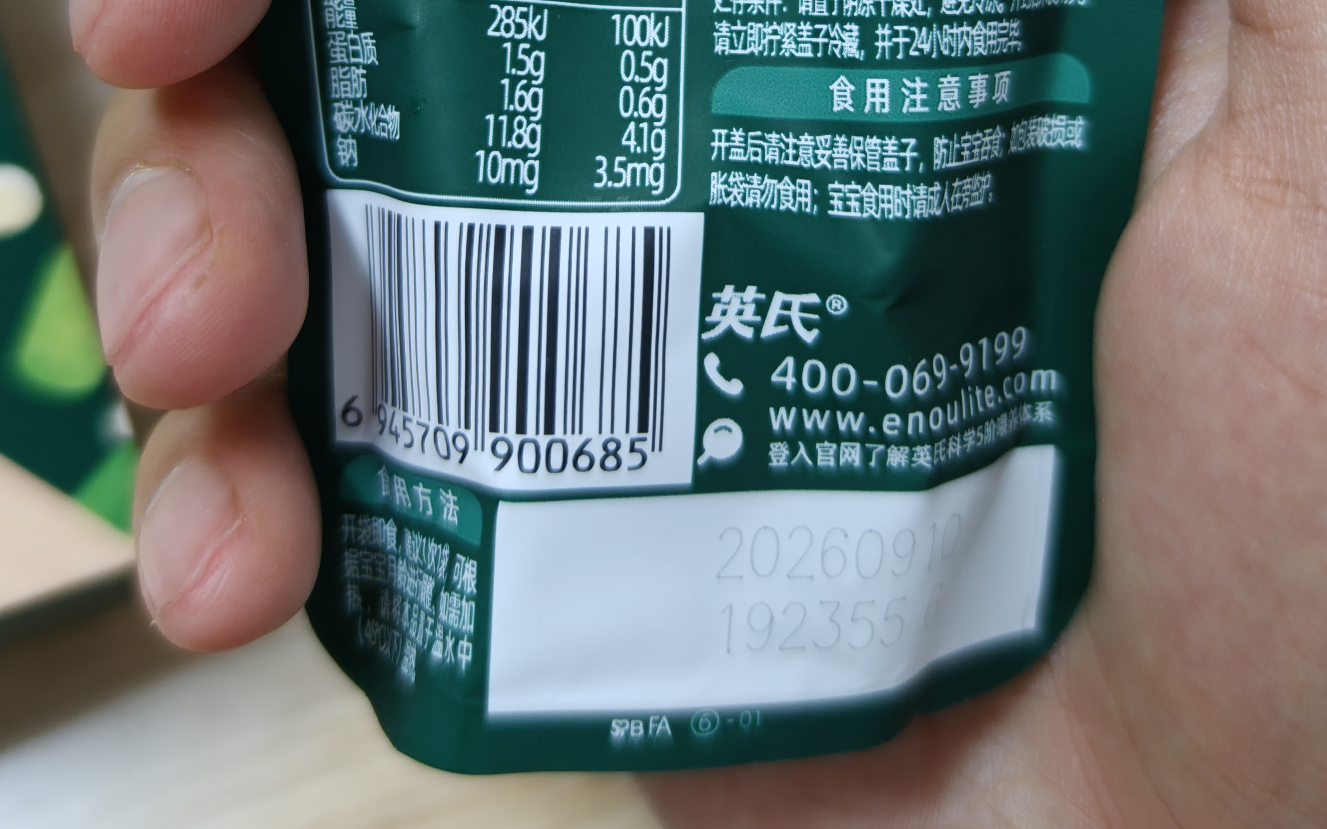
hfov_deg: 40.3
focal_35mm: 50
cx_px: 669
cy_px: -45
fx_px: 1808
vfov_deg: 24.4
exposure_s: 1/50
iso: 1000
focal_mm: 8.67
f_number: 1.8
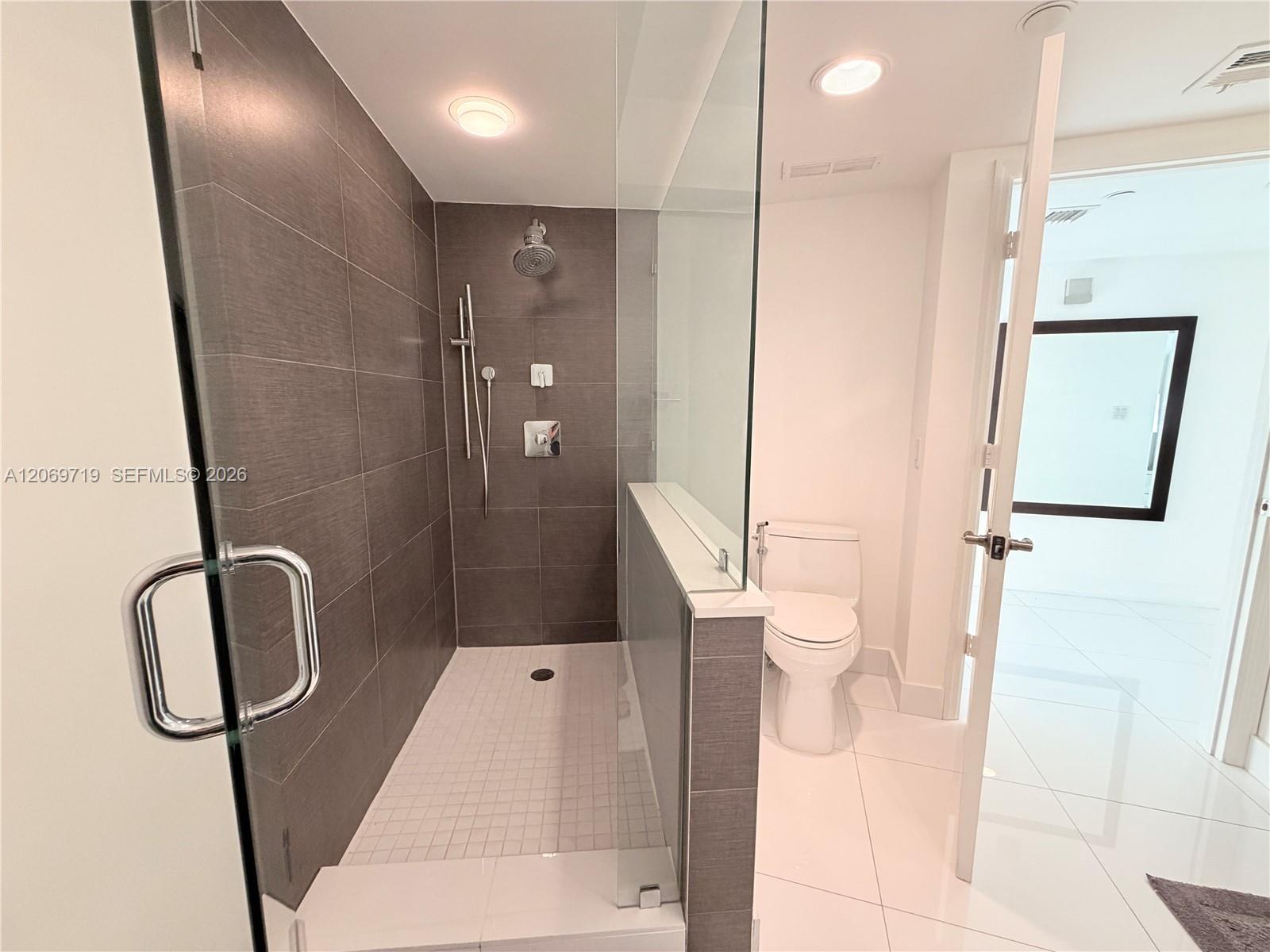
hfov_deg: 102.1
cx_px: 635
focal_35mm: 14
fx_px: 514
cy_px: 476
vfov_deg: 85.7
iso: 320
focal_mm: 2.22
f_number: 2.2
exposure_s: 1/120
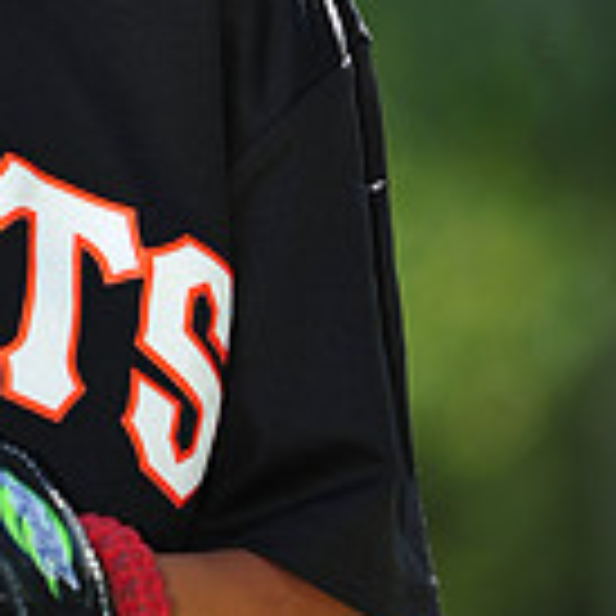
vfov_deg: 3.1
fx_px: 11234
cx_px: -193
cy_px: -247
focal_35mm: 558
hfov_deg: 3.1
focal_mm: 155
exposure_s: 1/500
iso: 200
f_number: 4.5
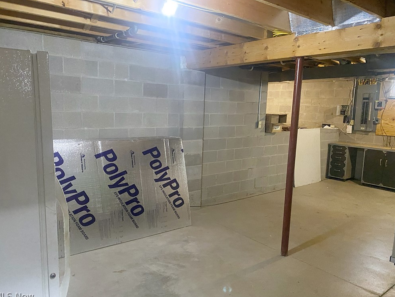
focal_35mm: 27
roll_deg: -2.1
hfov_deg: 65.3
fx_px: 308
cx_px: 197
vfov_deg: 51.4
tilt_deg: -7.3
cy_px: 148
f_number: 1.8
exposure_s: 1/30
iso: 800
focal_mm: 4.25
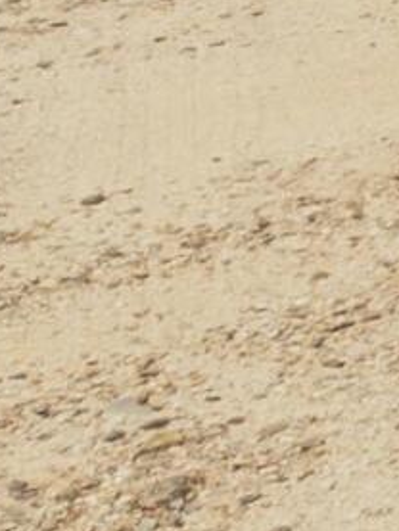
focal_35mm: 156
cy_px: -704
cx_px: 1686
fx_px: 2396
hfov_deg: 6.9
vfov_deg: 10.9
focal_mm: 10
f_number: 13
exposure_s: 1/200
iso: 200
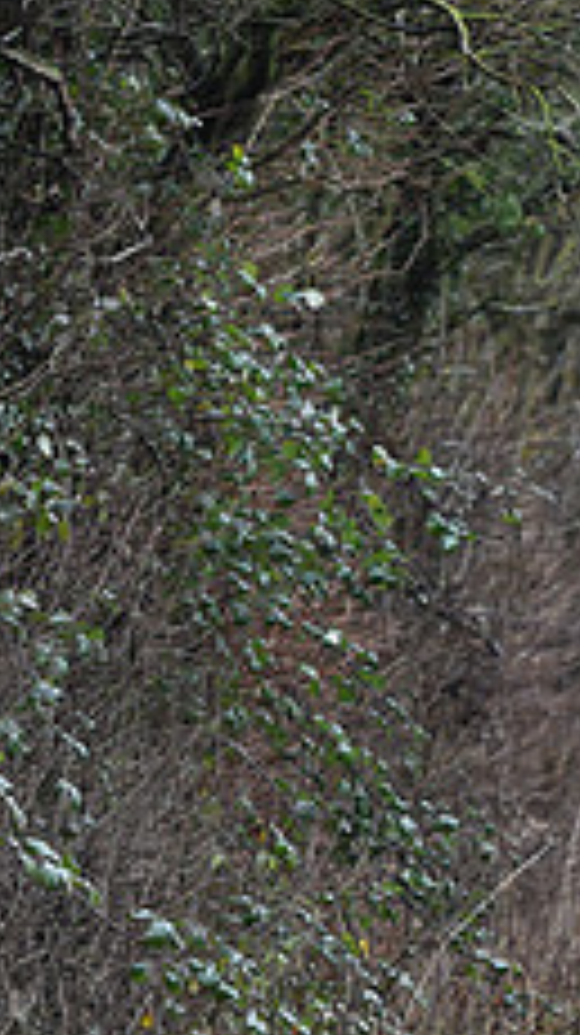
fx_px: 10138
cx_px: 1070
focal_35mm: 370
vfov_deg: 5.8
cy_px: 752
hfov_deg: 3.3
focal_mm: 140
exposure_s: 1/1250
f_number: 4
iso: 1600
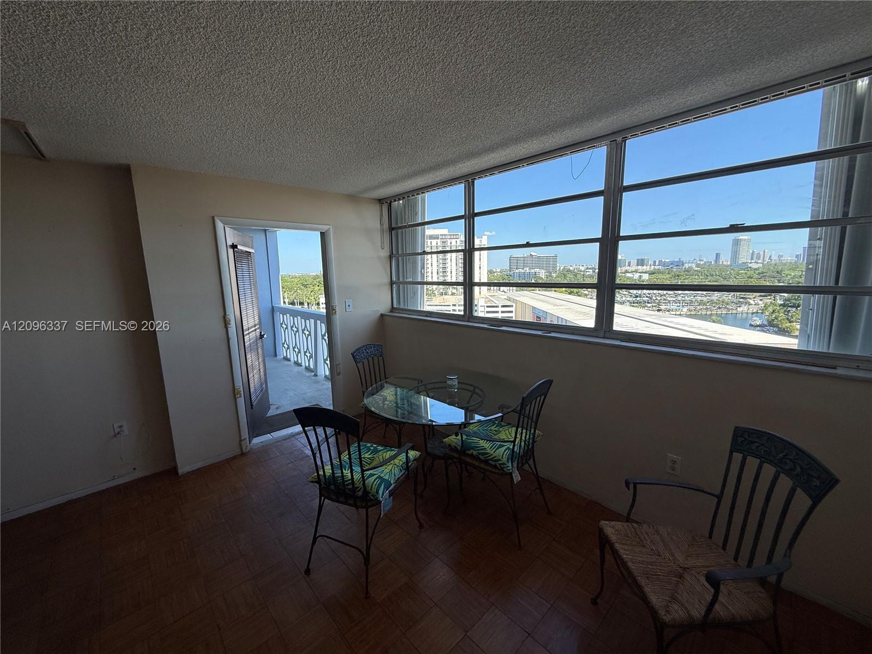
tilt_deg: -8.7
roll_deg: +1.4
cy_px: 327
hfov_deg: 102.1
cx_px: 436
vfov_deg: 85.7
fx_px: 353
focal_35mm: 14
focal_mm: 2.22
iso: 50
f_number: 2.2
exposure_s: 1/830
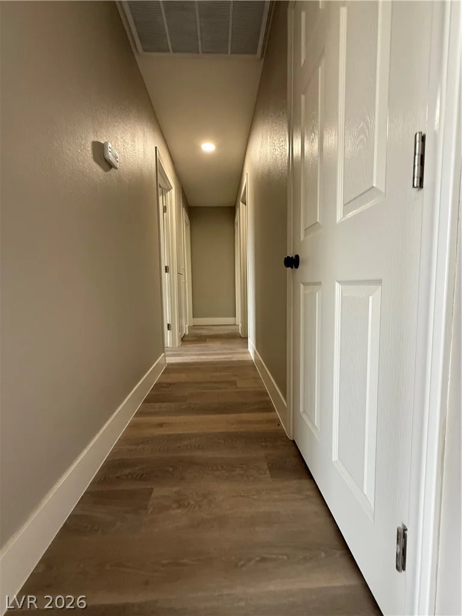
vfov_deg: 102.1
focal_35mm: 14
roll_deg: +1.3
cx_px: 231
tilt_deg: -3.3
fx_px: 249
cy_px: 308
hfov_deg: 85.7
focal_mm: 2.22
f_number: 2.2
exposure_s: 1/99
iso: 320
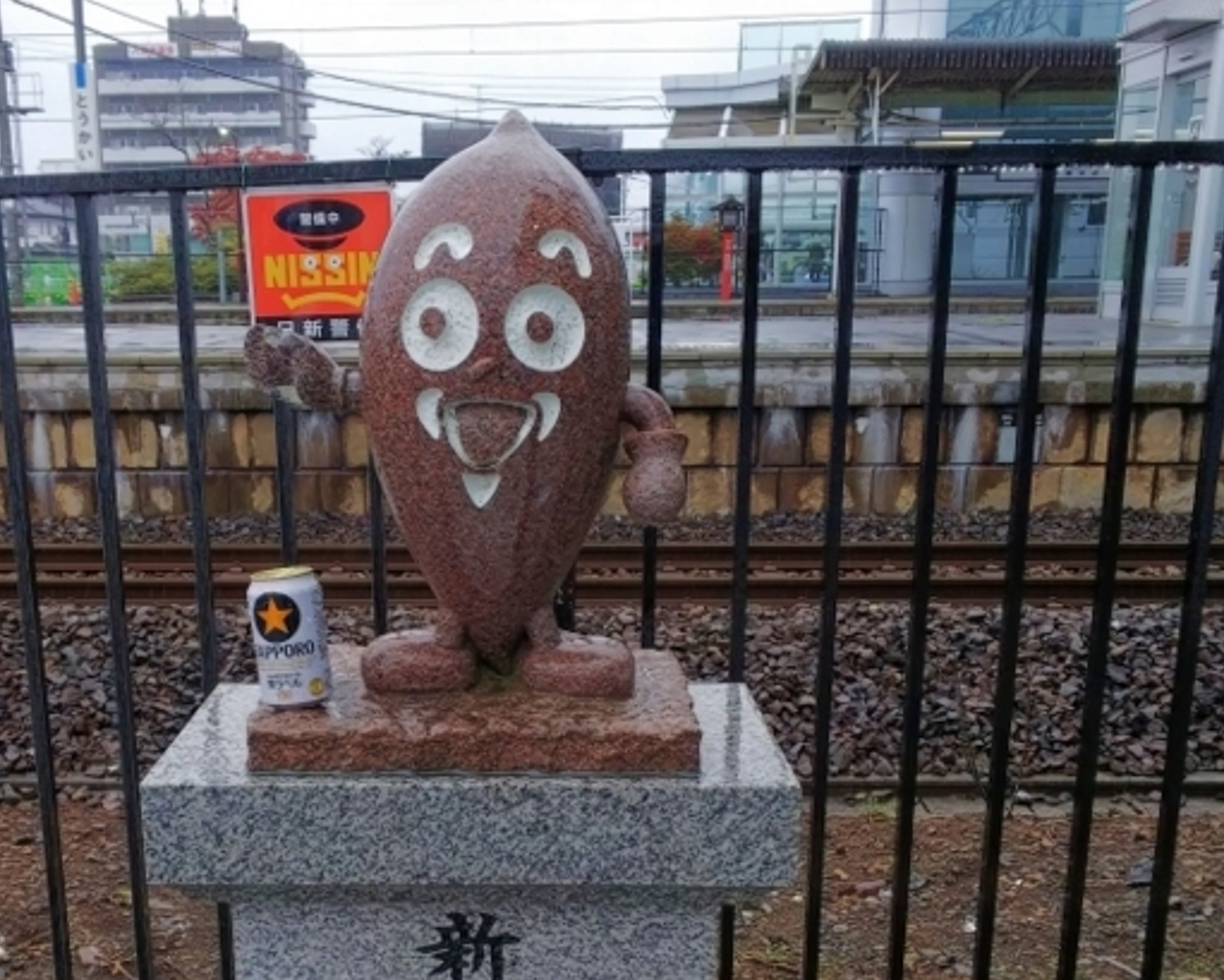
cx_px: 507
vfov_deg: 35.1
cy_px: 709
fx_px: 1522
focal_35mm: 42
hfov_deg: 43.7
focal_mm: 3.4
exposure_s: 1/166
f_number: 1.94
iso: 32
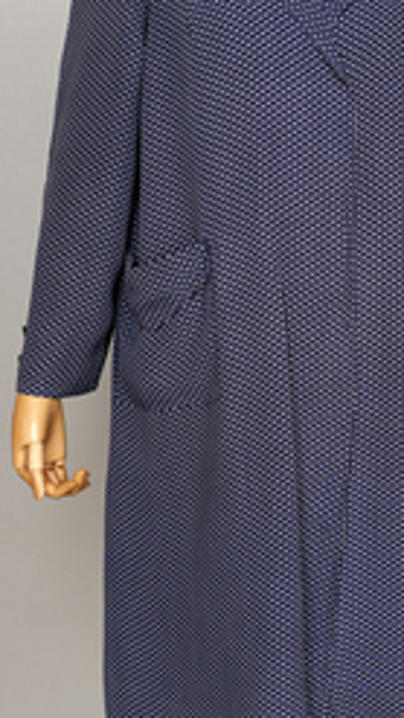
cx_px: 298
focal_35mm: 79
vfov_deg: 26.8
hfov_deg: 15.2
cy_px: 312
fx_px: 1504
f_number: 5.6
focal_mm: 32
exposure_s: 1/20
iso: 200
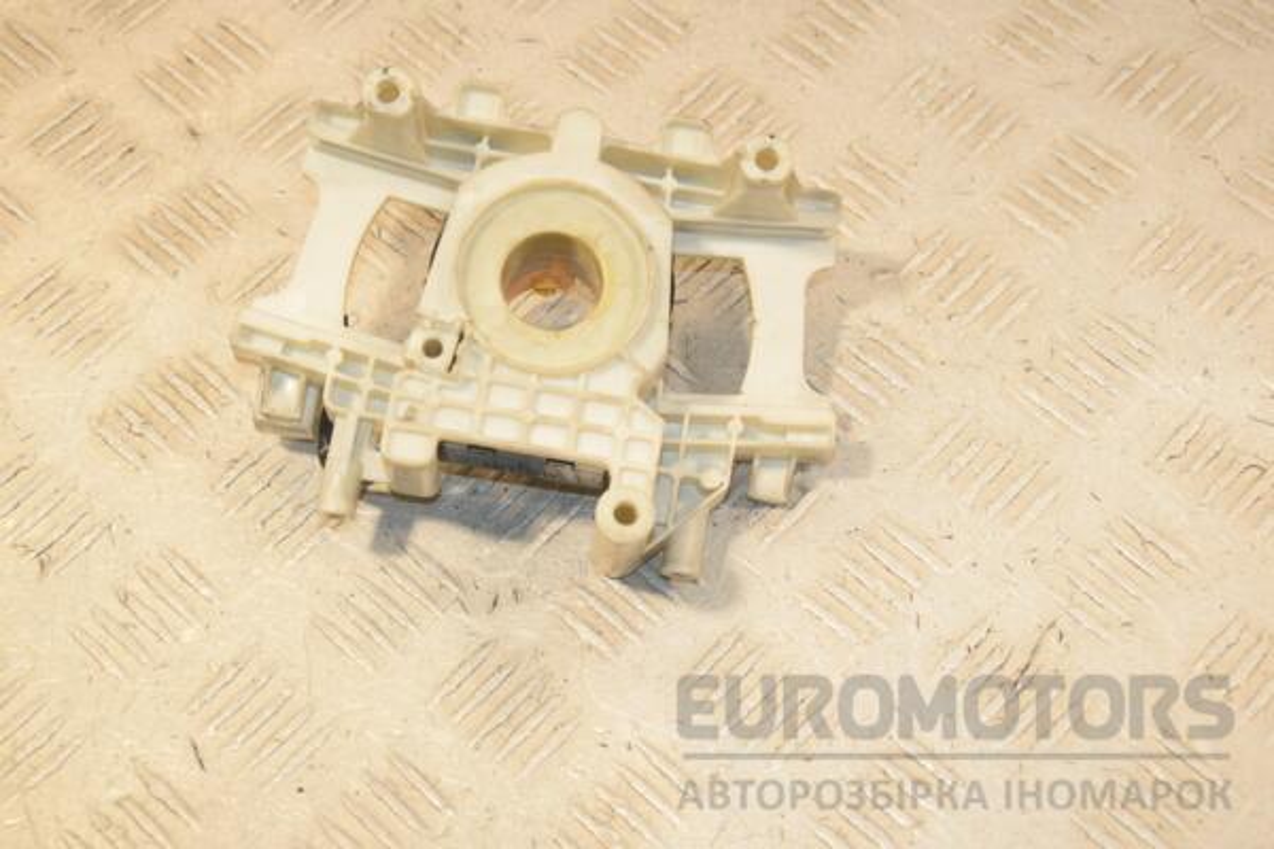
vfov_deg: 20.2
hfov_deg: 29.9
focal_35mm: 68
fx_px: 2389
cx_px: 637
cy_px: 424
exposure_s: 1/200
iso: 800
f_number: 7.1
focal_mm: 45
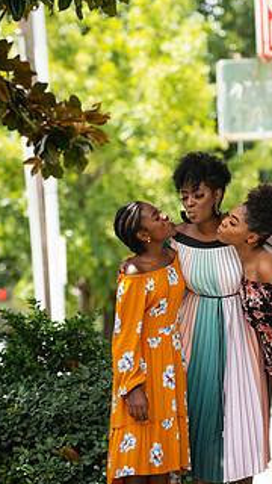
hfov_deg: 5.5
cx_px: 209
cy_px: 224
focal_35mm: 221
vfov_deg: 9.8
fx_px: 2834
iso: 160
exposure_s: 1/640
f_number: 4
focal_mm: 150
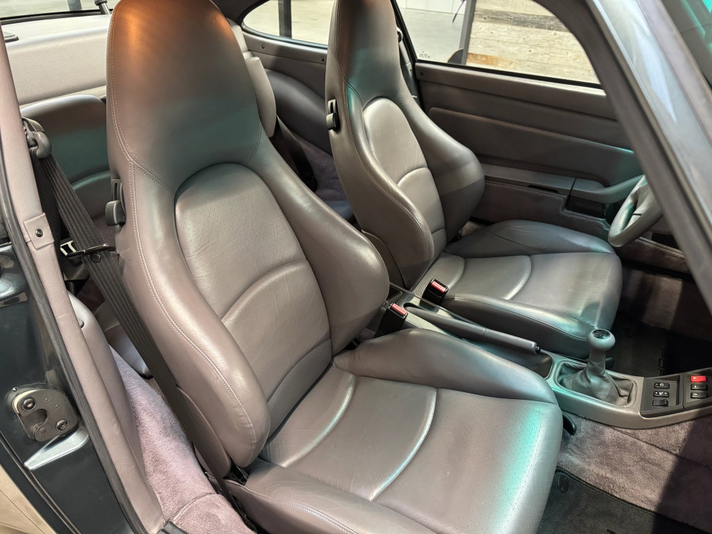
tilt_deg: -33.2
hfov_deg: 71.6
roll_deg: -1.8
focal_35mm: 24
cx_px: 356
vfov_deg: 56.8
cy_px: 267
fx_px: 494
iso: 640
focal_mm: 6.76
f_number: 1.78
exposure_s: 1/50
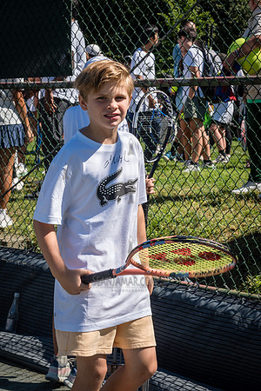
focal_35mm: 78
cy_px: 196
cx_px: 139
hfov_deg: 17.5
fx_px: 848
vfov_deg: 26.0
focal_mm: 52
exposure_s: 1/400
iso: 200
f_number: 8
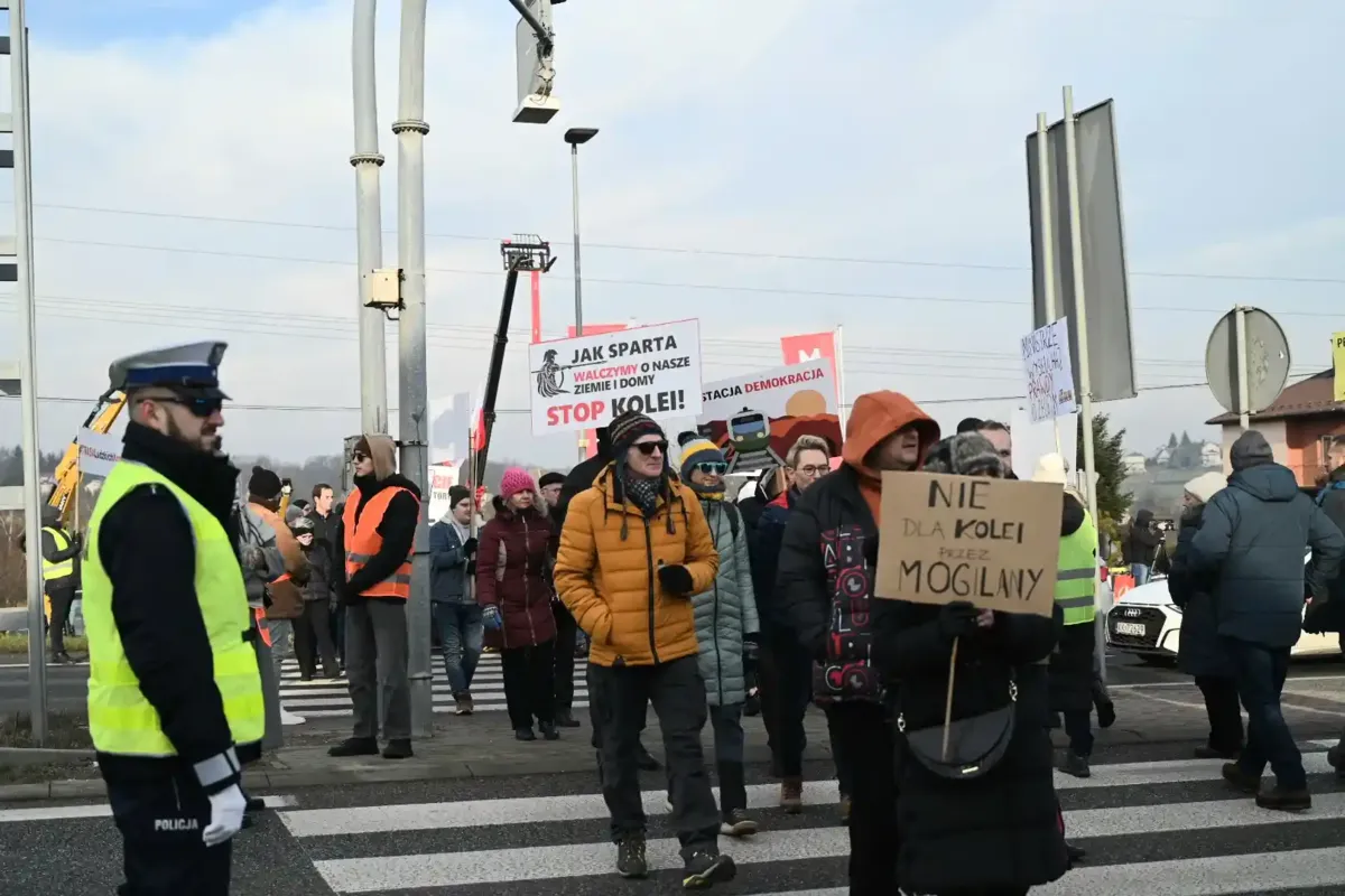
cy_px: 448
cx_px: 672
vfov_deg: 30.5
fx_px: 1644
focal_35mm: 44
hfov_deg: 44.5
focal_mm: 44
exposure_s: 1/2000
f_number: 4
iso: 400
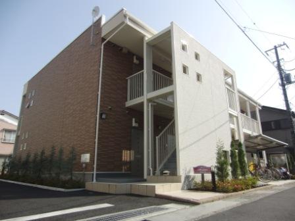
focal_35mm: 24
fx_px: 205
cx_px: 148
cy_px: 110
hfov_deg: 71.6
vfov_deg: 56.8
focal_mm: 4.3
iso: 100
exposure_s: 1/800
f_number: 3.2
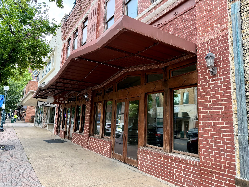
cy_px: 94
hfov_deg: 71.6
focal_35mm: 24
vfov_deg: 56.8
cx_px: 124
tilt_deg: +7.7
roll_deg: -1.8
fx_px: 173
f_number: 1.78
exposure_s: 1/665
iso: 100
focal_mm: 6.76
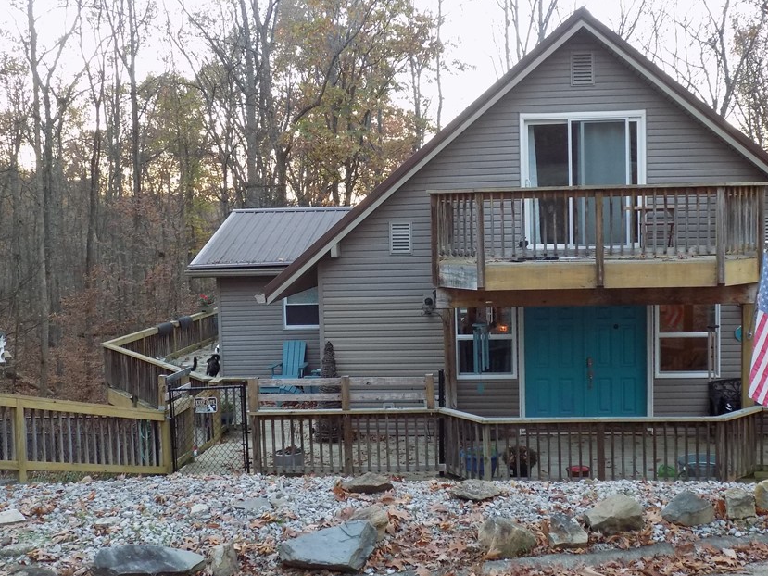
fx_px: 932
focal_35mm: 42
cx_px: 437
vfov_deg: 34.4
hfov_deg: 44.7
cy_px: 294
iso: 180
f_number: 3.4
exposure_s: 1/30
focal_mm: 6.1
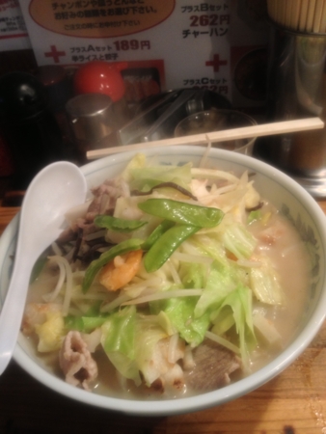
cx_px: 163
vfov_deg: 52.6
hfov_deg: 40.7
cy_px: 217
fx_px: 439
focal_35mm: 35
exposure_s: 1/20
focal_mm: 4.28
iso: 125
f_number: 2.4
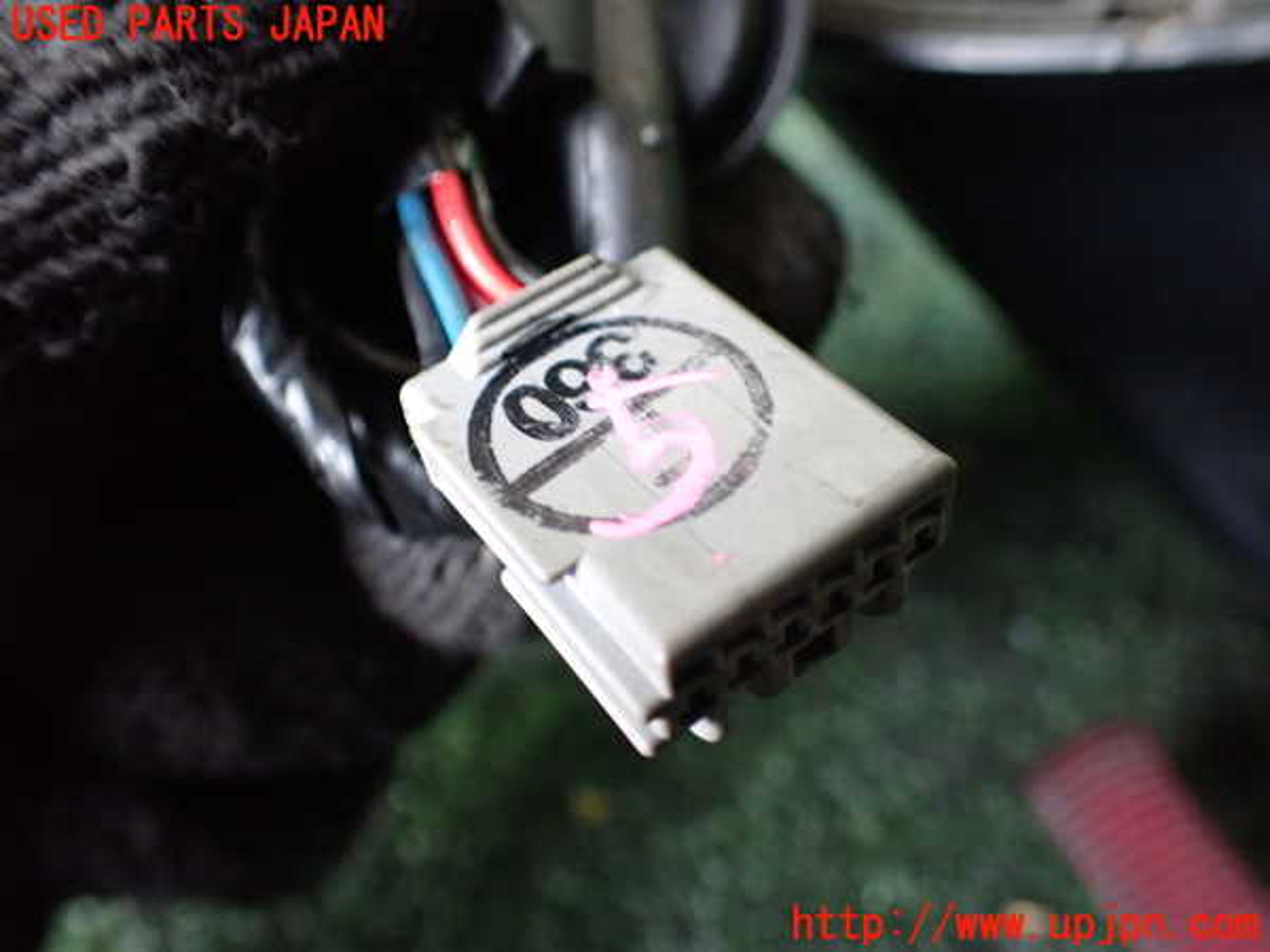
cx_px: 635
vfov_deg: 46.8
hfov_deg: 60.0
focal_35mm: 30
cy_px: 476
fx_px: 1101
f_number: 2.3
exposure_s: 1/50
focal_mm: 5.4
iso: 800
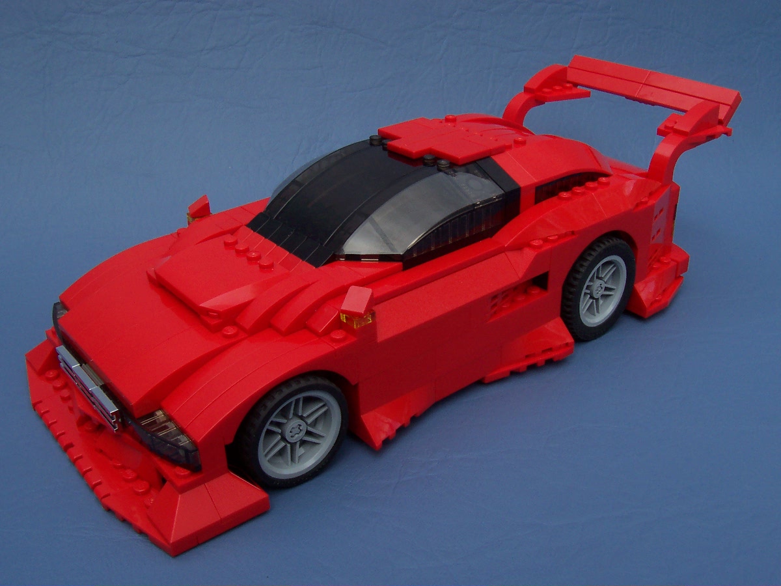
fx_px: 835
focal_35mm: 37
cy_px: 293
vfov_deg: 38.7
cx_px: 390
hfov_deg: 50.1
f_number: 5.6
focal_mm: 5.6
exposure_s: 1/250
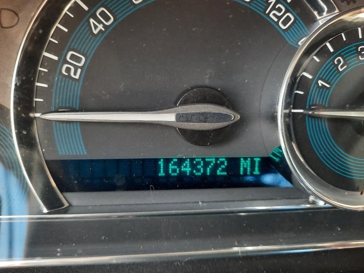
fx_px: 263
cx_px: 182
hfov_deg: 69.4
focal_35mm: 25
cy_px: 136
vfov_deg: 54.9
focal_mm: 4.6
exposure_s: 1/60
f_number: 2
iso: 200
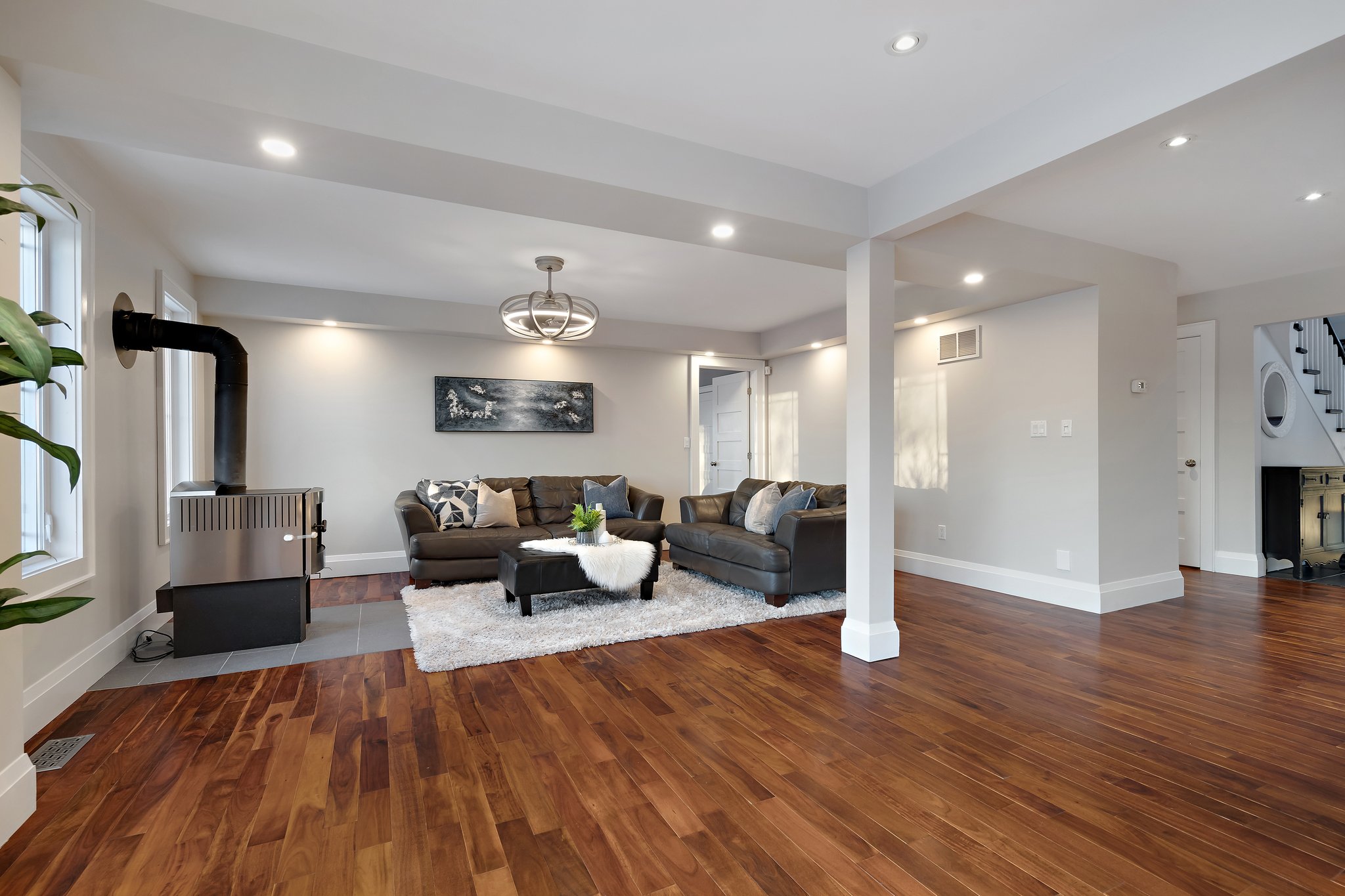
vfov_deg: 73.7
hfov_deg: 96.7
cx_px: 672
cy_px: 448
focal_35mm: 16
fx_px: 598
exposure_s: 1/8
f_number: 8
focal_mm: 16
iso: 640
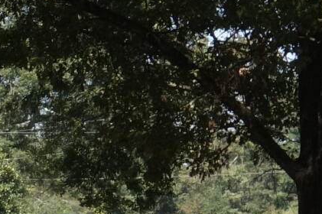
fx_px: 2869
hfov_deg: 6.0
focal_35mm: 321
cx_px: -595
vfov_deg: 4.3
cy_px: 255
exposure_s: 1/250
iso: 125
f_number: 5.6
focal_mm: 16.59
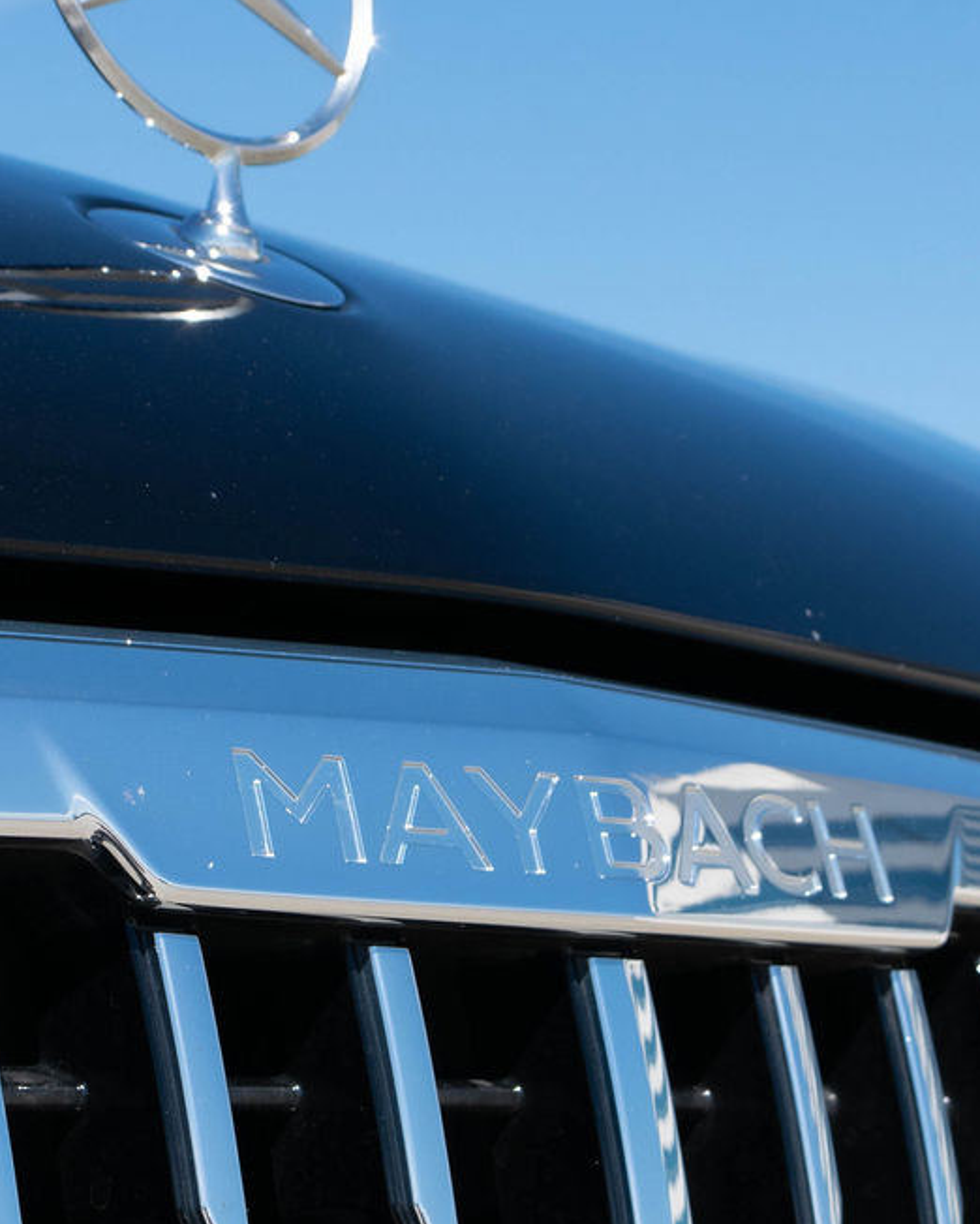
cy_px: 270
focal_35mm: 116
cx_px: 330
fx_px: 4204
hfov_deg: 13.3
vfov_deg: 16.5
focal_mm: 35
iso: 200
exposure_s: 1/400
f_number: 10
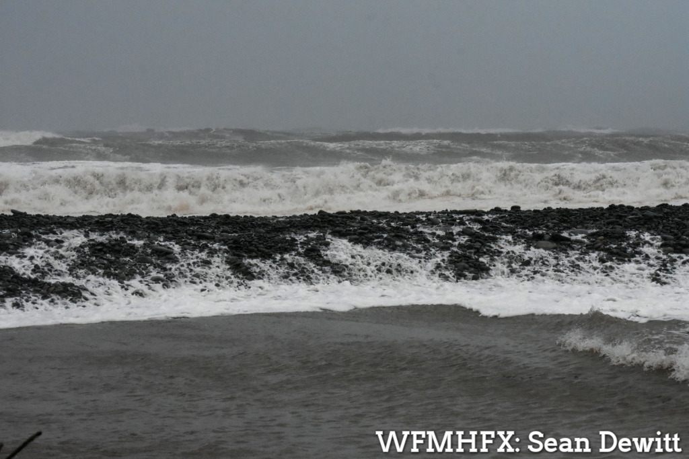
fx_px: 2468
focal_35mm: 129
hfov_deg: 15.9
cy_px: 230
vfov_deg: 10.6
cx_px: 344
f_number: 8
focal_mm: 86
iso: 5000
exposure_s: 1/6400
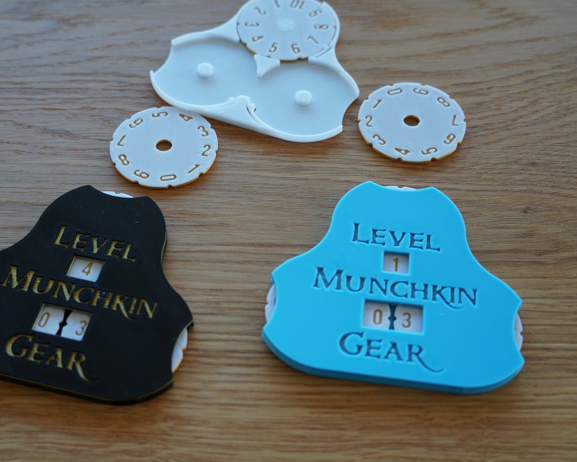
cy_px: 229
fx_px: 966
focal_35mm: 57
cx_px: 237
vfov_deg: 26.9
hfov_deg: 33.2
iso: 800
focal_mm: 33
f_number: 4.5
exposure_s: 1/160
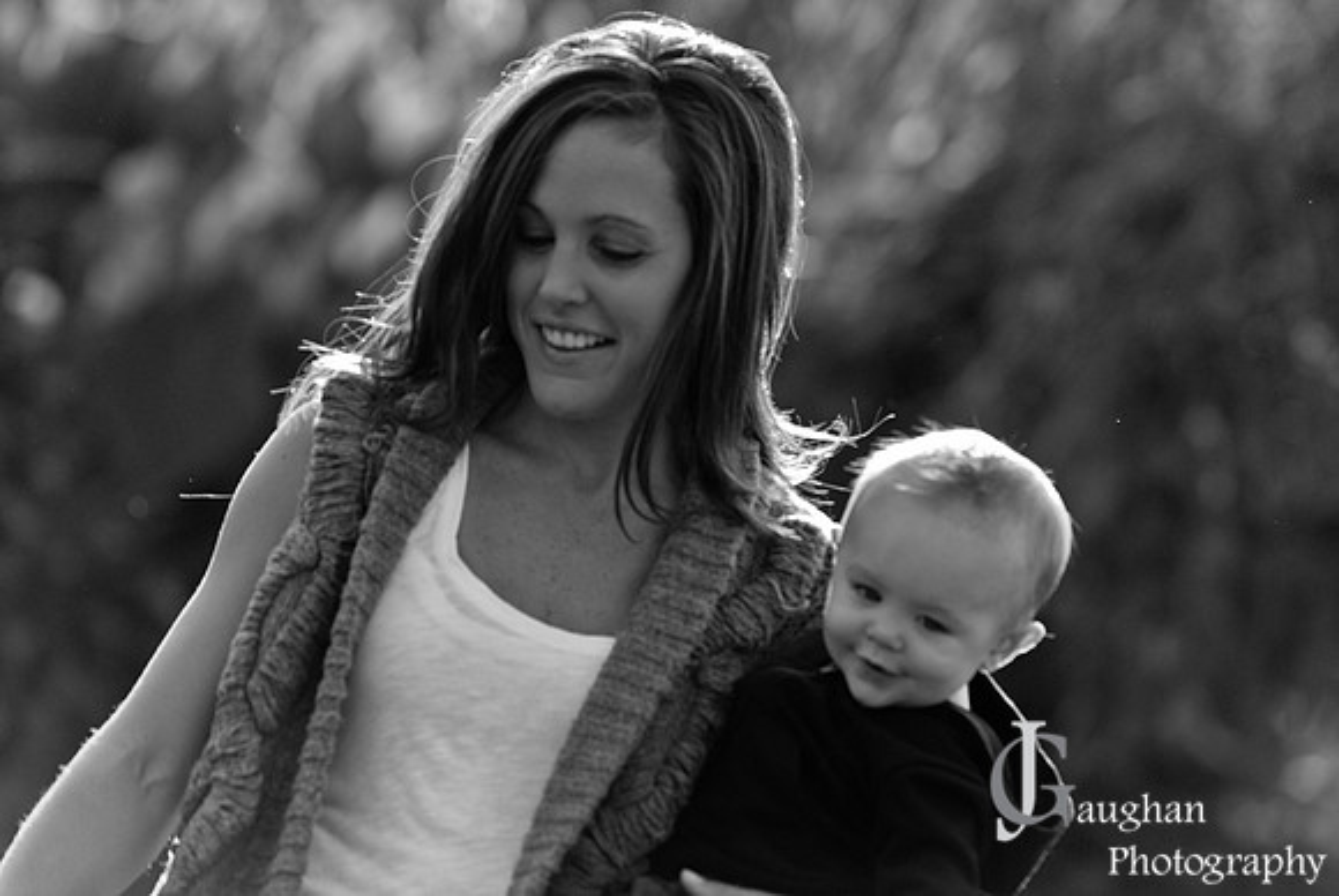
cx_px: 670
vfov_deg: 5.0
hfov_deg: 7.4
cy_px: 448
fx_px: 10332
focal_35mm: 278
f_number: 2.8
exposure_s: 1/1000
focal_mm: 185
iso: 250
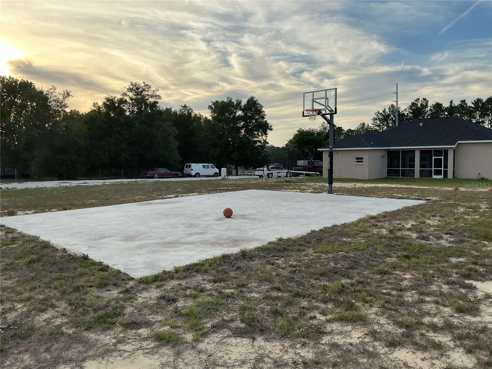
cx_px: 246
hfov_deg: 61.7
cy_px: 184
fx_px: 412
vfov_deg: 48.2
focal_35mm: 29
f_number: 1.8
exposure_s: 1/962
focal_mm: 3
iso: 25
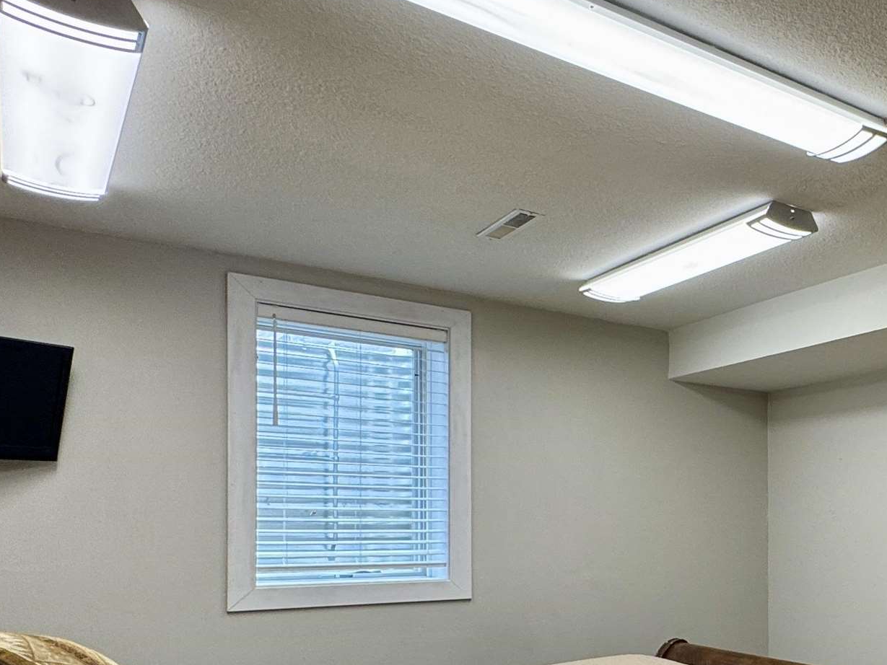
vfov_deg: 39.1
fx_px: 897
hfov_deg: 44.1
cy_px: 532
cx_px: 906
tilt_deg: +0.3
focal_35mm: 35
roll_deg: -0.4
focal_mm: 2.22
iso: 80
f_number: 2.2
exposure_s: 1/120
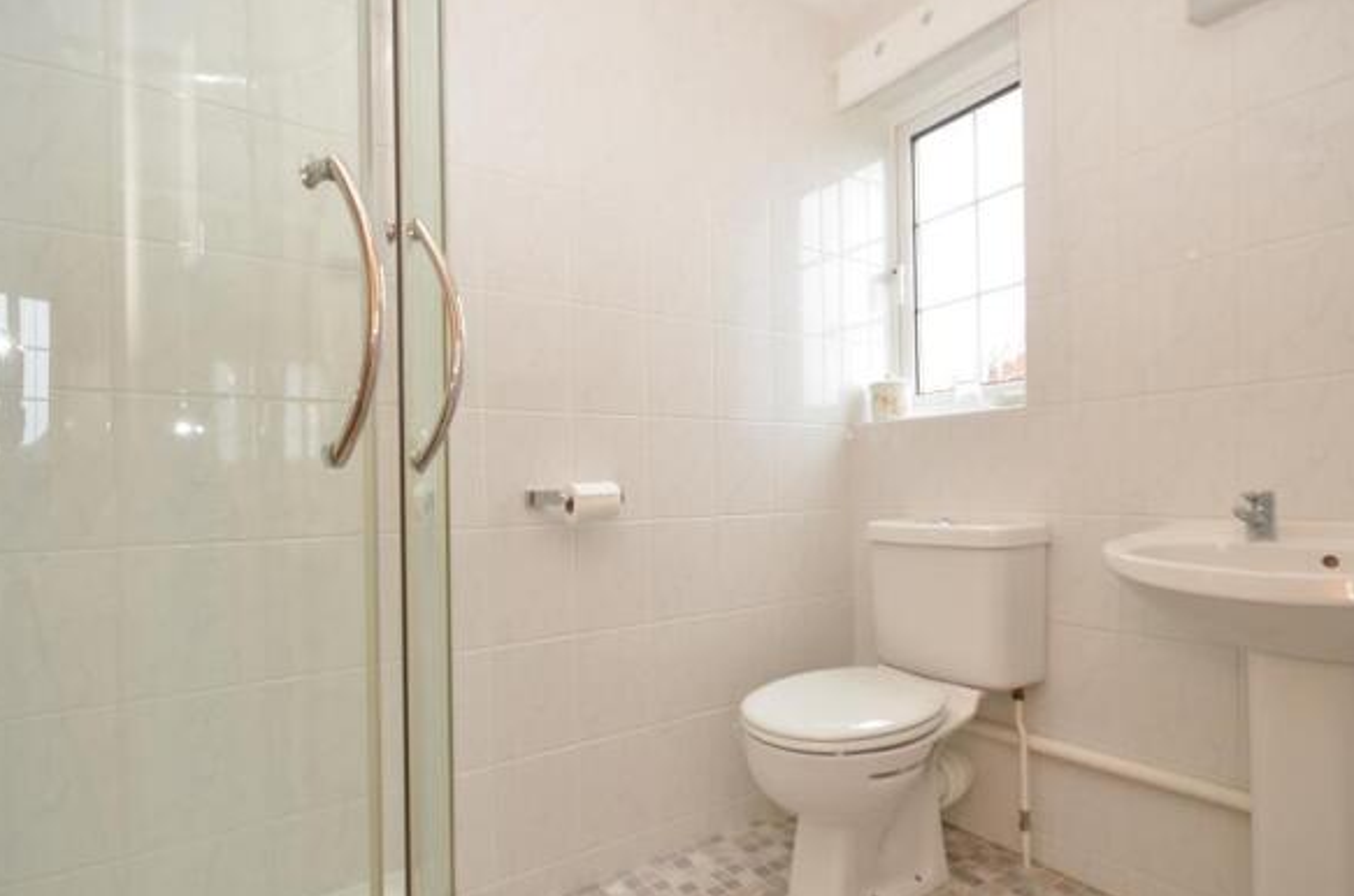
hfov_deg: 88.4
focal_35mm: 19
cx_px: 674
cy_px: 480
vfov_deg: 65.4
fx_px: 697
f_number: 9
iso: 640
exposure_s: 1/3
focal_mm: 11
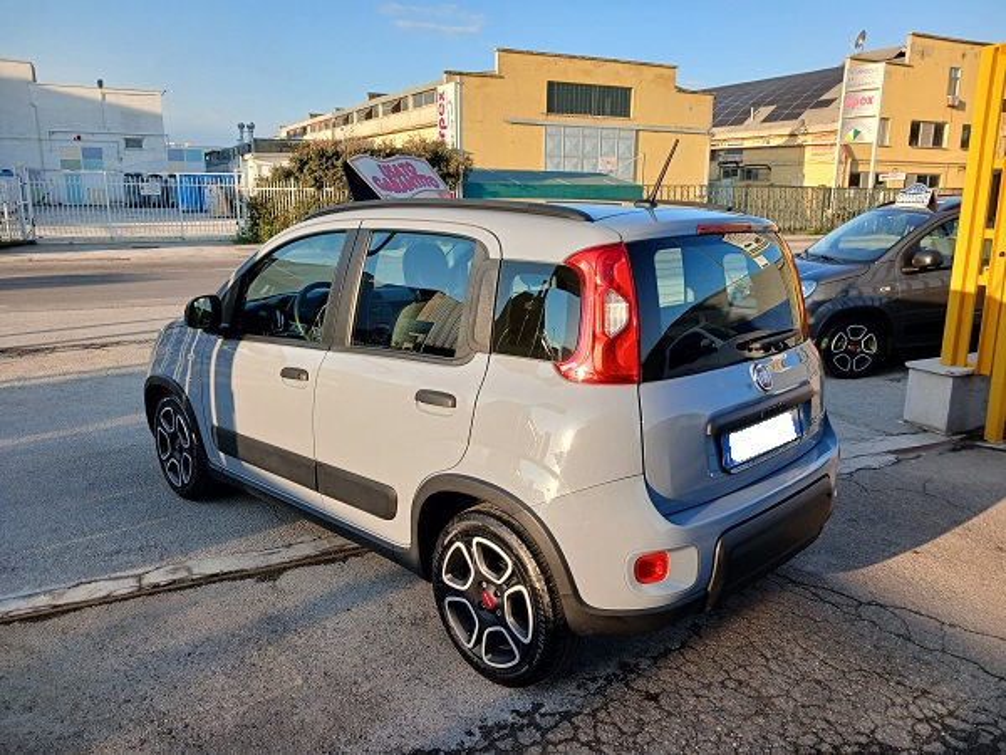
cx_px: 503
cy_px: 378
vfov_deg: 51.4
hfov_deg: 65.3
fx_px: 785
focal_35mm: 27
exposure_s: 1/181
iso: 20
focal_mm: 3.98
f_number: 1.8
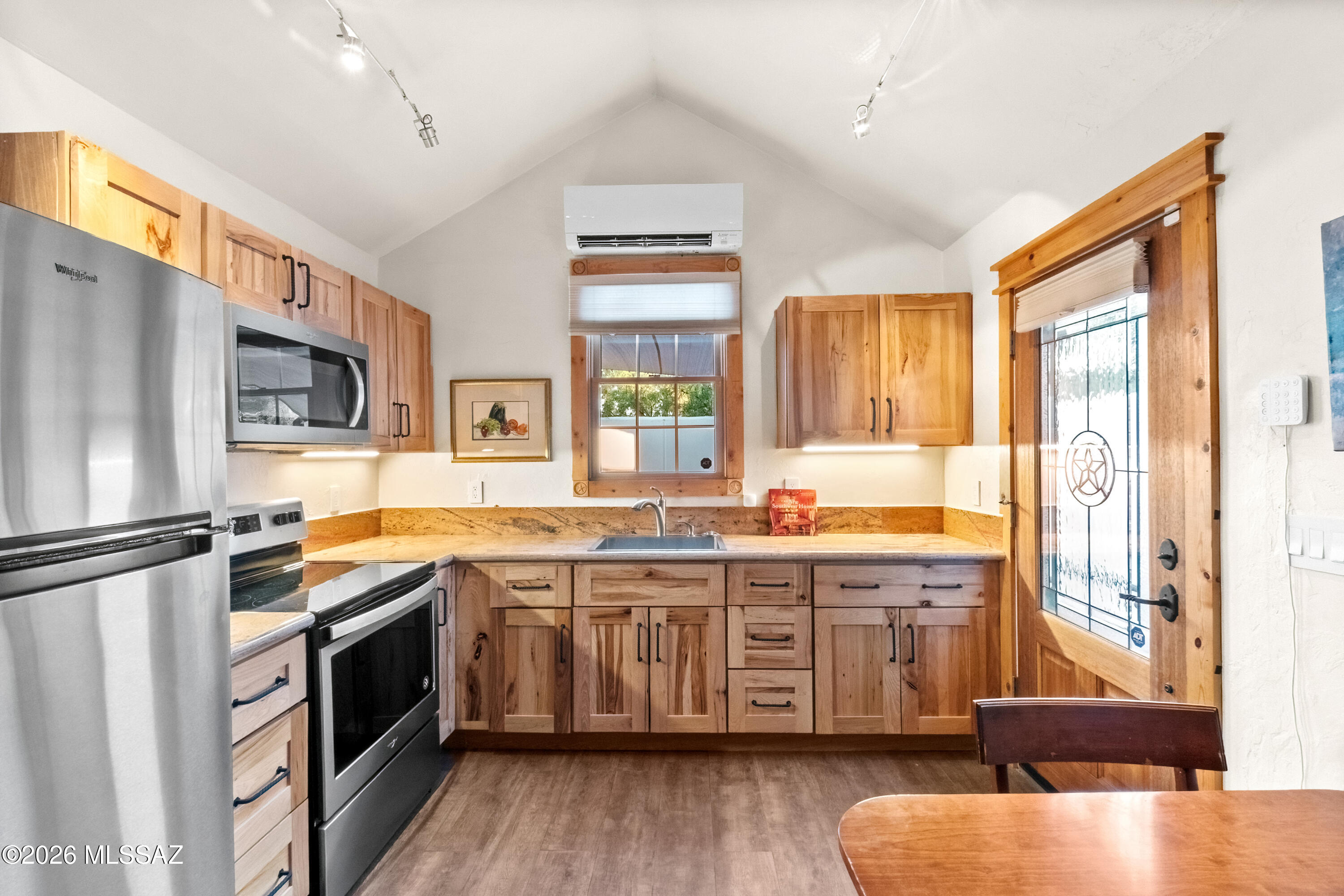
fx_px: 560
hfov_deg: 100.4
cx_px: 672
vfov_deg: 77.3
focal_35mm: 15
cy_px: 448
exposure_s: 1.3
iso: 1600
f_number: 22
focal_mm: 10
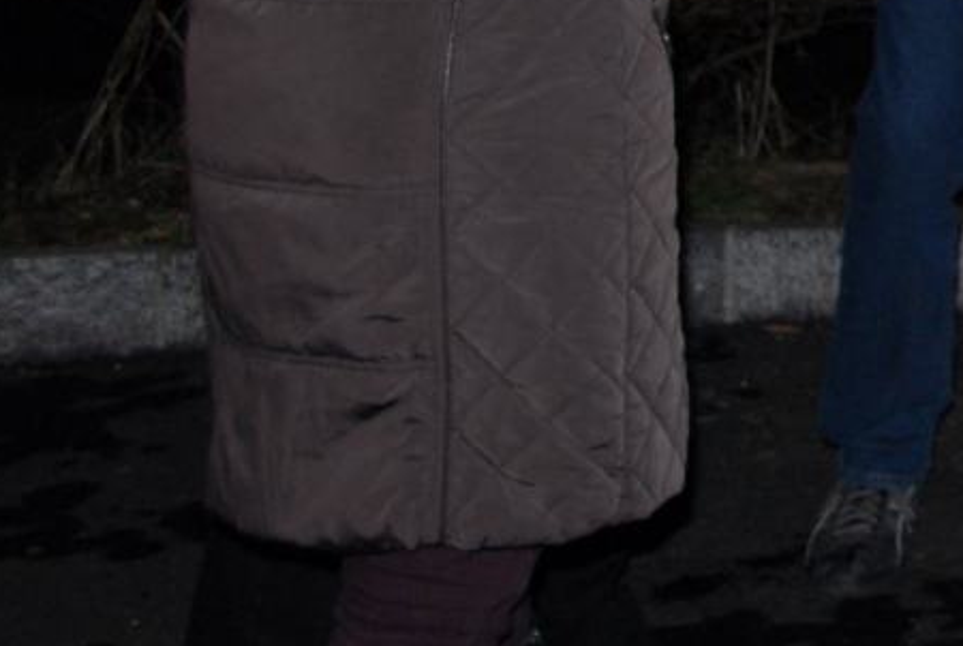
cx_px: 1900
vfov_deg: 9.1
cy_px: -631
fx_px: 3833
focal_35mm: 143
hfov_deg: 12.6
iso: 320
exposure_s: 1/60
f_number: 3.8
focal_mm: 24
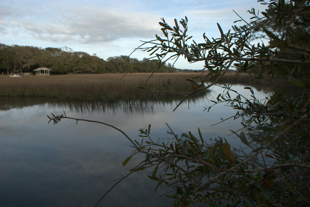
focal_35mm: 30
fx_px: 259
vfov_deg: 43.7
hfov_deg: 61.9
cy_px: 104
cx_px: 155
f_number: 6.3
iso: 100
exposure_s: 1/160
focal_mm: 20
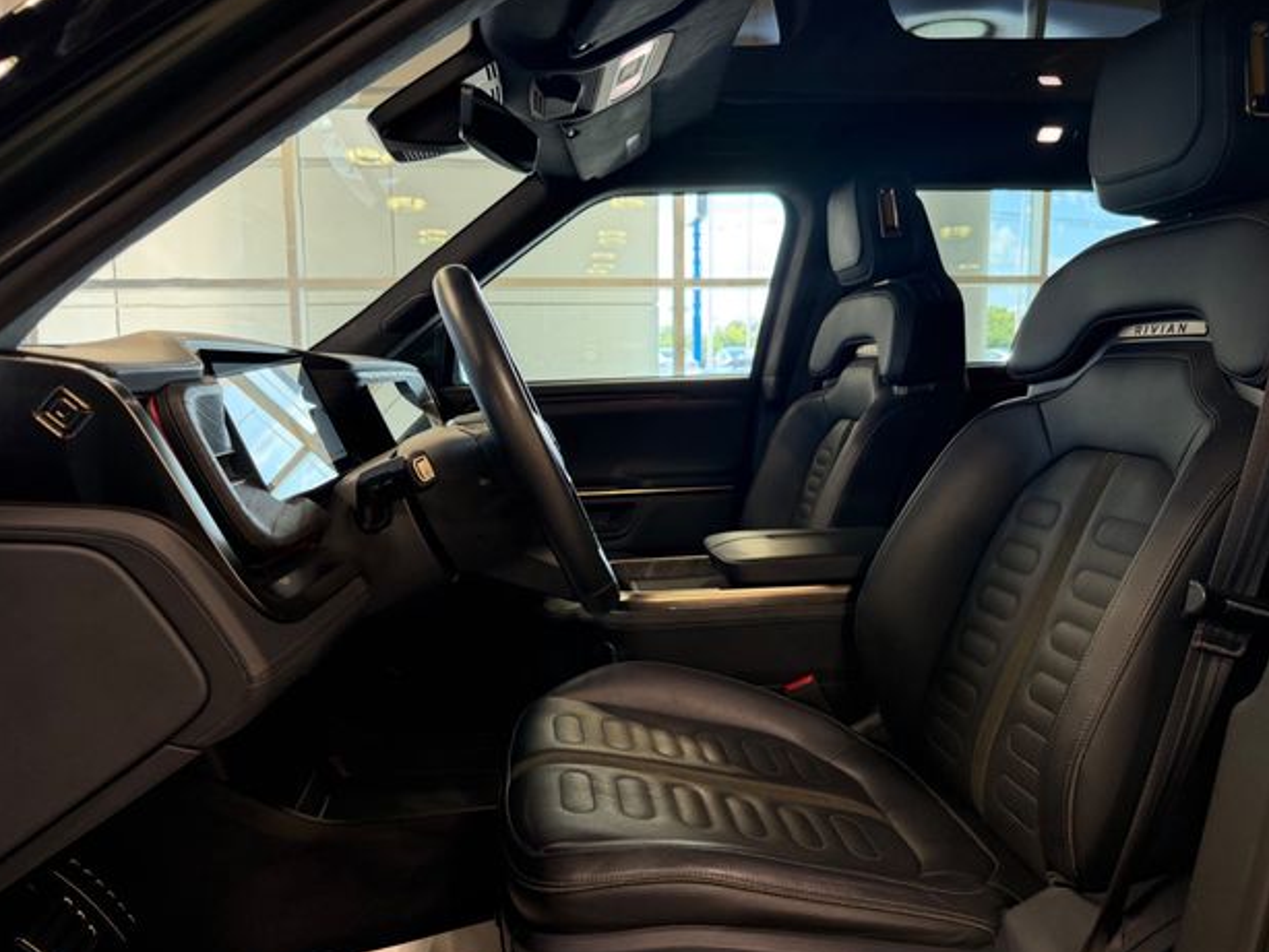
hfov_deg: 69.4
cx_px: 643
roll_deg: +0.5
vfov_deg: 54.9
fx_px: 917
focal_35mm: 25
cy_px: 485
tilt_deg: -7.6
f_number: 1.78
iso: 250
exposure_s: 1/120
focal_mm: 6.76
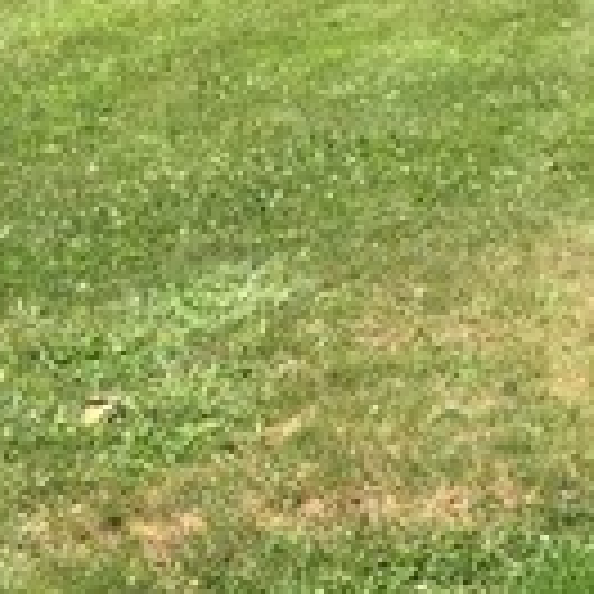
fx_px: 2407
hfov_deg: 12.5
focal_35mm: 124
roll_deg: -1.3
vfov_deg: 14.0
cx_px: 1166
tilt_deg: -11.2
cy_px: 117
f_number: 2.2
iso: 32
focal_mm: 4.15
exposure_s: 1/1014
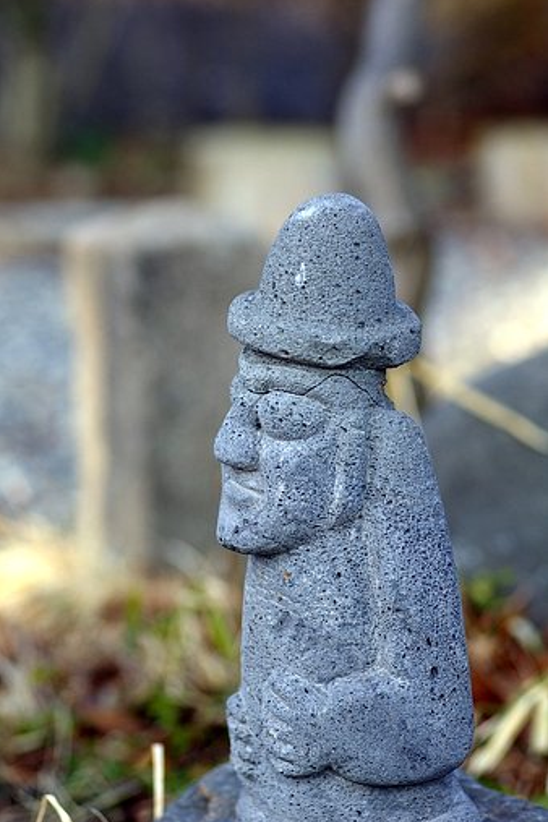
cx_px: 274
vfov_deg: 17.6
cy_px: 410
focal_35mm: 117
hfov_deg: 11.8
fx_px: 2660
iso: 200
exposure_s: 1/400
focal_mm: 77
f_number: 4
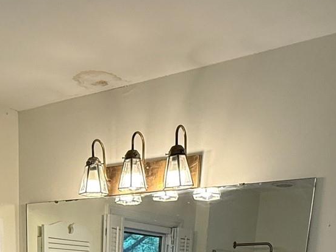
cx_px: 106
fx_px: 505
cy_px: 421
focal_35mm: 52
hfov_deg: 36.3
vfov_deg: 21.3
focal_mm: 2.22
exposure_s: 1/120
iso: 160
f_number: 2.2
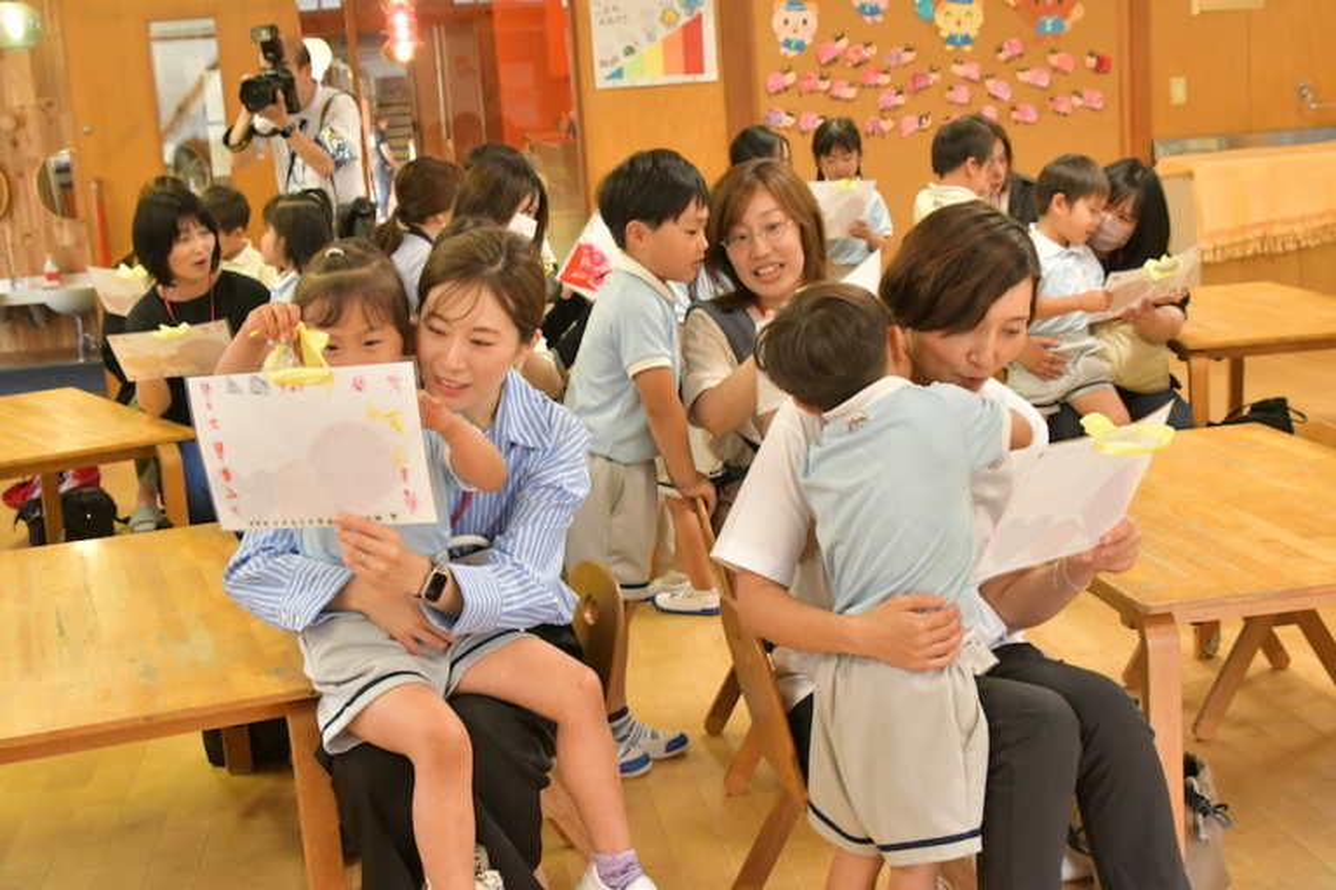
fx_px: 1781
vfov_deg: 28.1
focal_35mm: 48
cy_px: 445
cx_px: 668
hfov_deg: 41.1
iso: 4000
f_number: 5.6
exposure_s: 1/125
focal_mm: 32
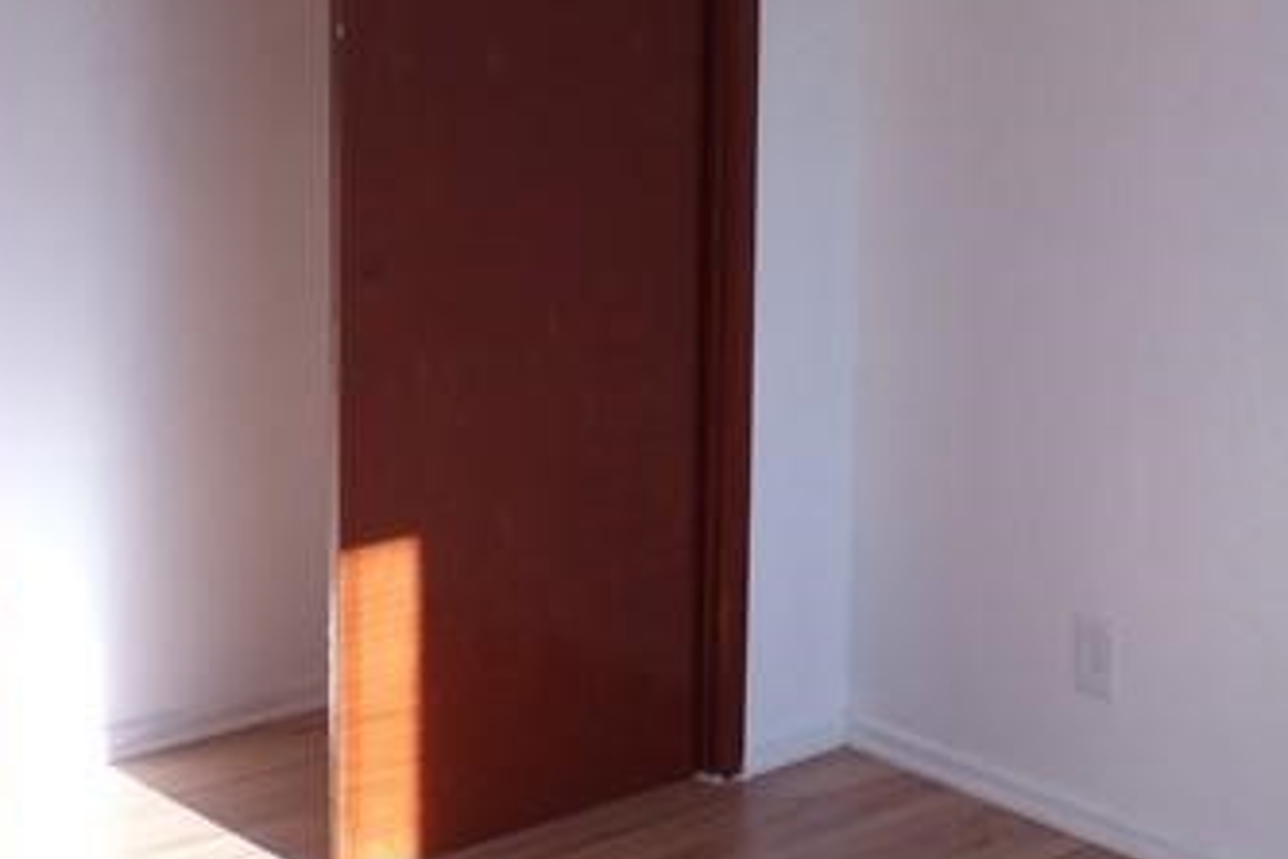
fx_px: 2290
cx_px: 1013
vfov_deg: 20.8
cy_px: 85
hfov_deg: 30.7
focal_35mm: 64
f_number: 2.8
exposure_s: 1/160
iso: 100
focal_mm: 3.58
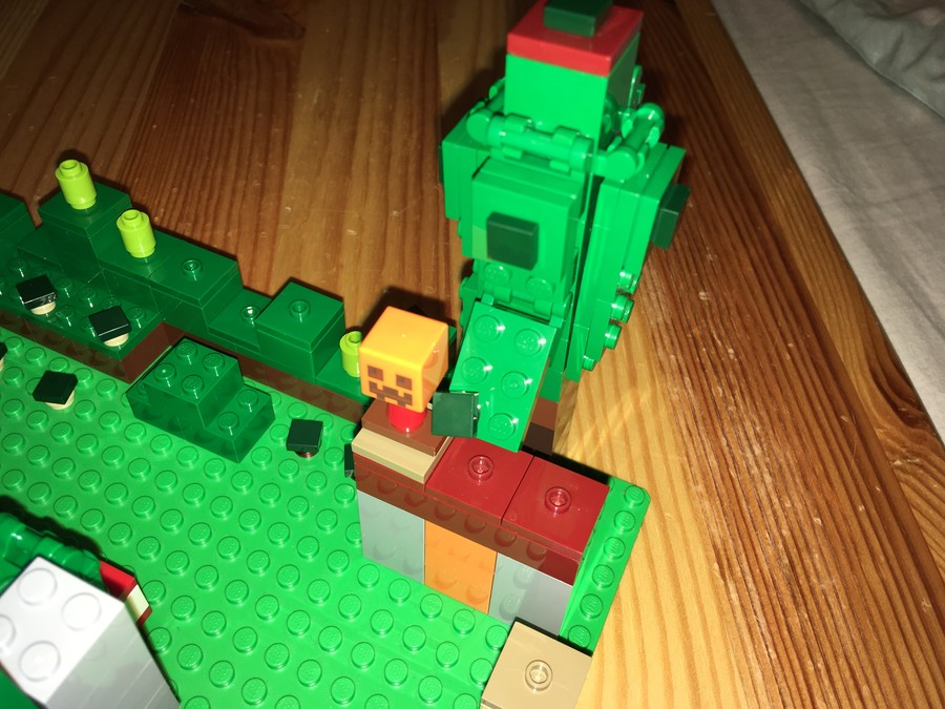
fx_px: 792
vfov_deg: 48.2
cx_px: 472
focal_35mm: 29
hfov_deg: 61.7
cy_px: 354
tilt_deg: -47.8
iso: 25
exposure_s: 1/52
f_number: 2.2
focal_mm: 4.15
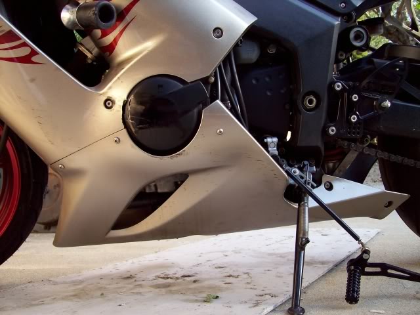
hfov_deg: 51.4
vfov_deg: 39.7
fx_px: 437
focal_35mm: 36
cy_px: 158
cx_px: 210
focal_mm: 6
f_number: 2.7
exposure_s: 1/150
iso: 80
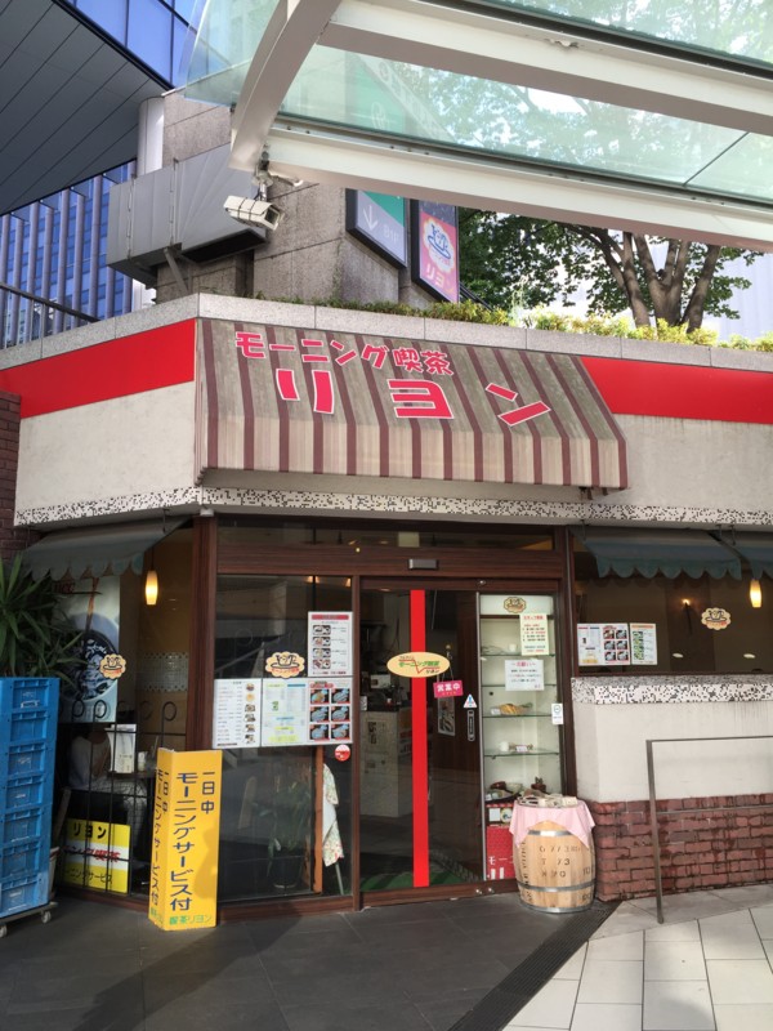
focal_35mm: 29
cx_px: 386
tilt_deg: +8.7
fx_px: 863
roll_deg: +0.2
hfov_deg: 48.2
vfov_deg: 61.7
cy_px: 516
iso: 32
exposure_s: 1/278
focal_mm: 4.15
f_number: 2.2
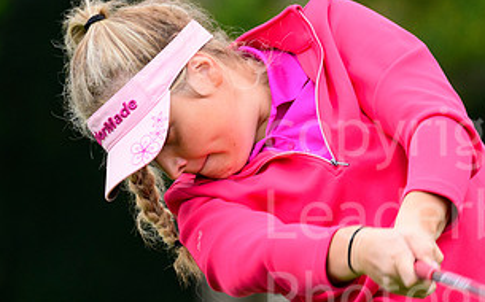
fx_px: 14711
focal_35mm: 1114
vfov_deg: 1.2
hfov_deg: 1.9
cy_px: 73
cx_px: 257
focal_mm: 400
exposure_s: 1/1000
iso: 1250
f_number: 5.6
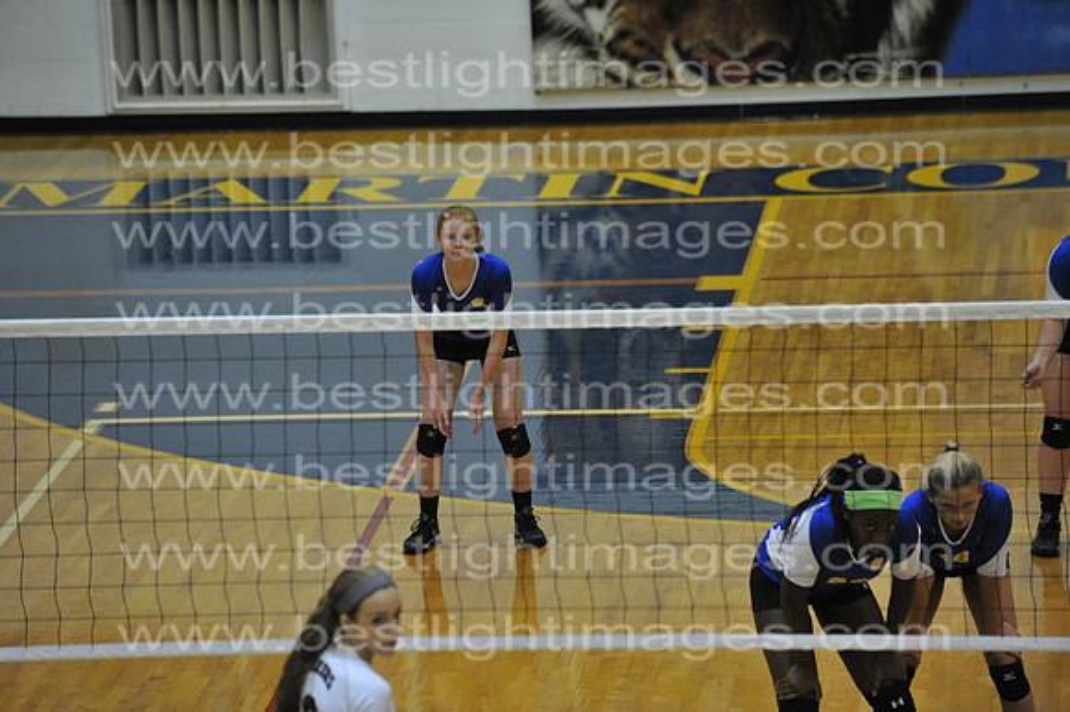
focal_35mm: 140
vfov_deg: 9.8
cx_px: 535
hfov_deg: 14.7
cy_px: 356
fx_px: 4159
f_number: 4
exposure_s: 1/500
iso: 8000
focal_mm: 140
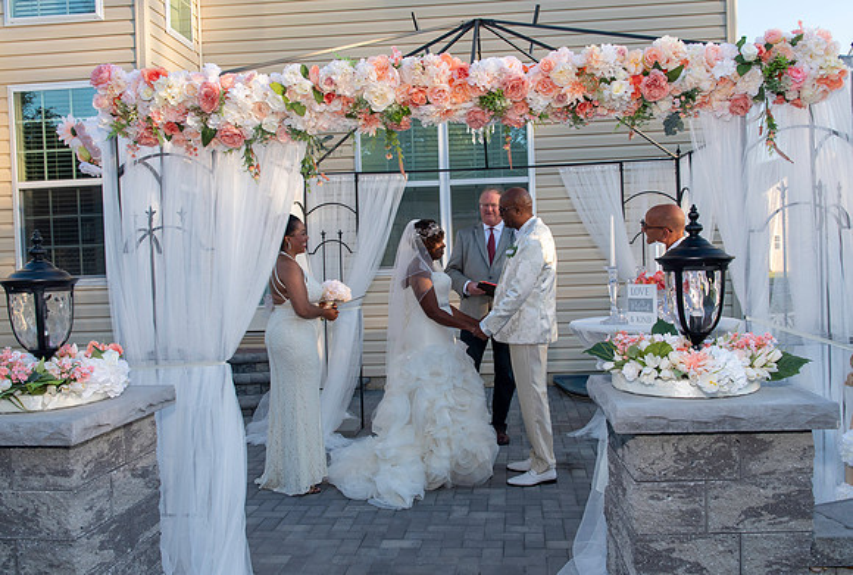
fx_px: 754
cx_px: 448
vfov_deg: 41.8
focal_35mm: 32
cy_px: 287
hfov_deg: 59.0
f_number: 6.3
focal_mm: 19
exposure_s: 1/250
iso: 400
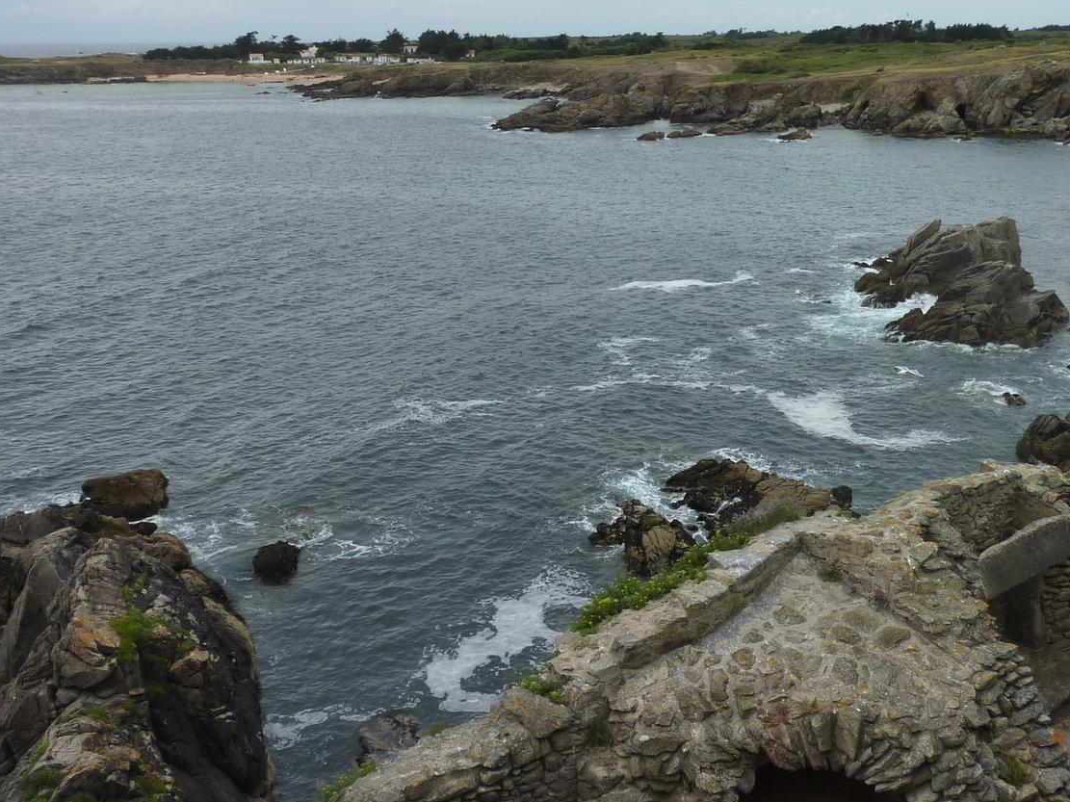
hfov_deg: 51.0
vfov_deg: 39.3
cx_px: 653
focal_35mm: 36
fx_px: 1113
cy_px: 277
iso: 125
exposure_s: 1/500
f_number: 5
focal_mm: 4.1
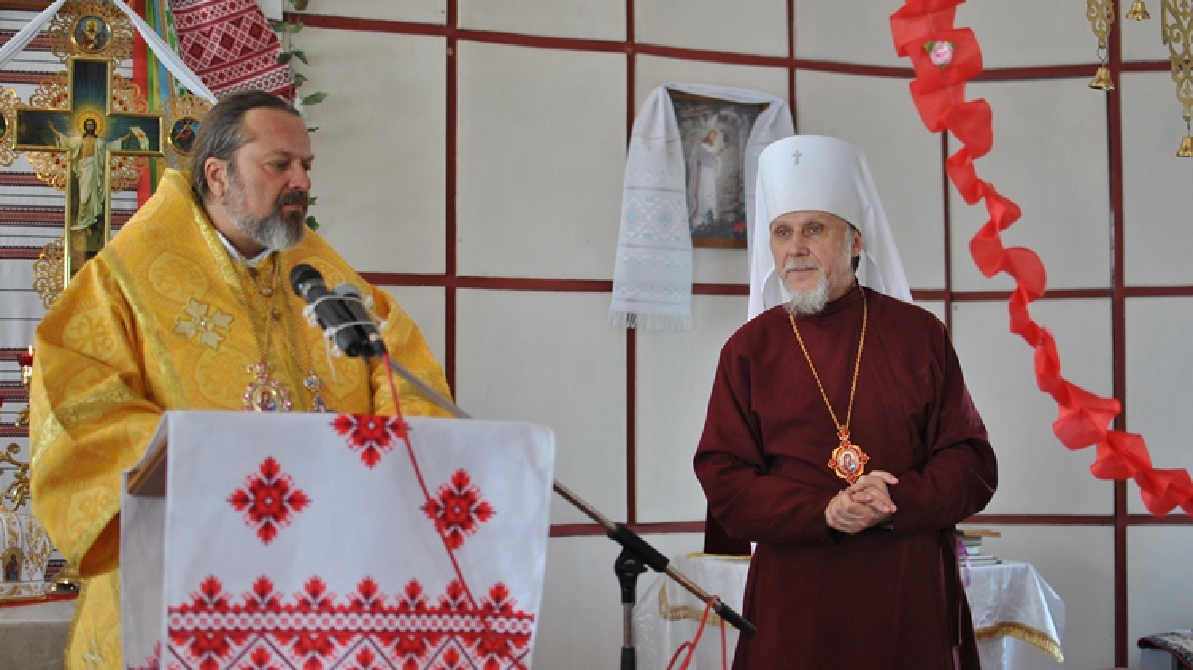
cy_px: 339
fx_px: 1756
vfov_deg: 21.6
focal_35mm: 56
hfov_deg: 37.5
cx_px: 596
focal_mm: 35
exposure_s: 1/160
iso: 200
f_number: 2
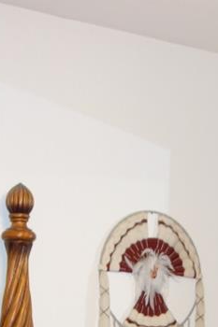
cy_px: 332
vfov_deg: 16.7
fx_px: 1091
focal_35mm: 120
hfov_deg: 11.4
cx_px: 153
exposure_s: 1/30
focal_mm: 10.4
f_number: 1.8
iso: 160
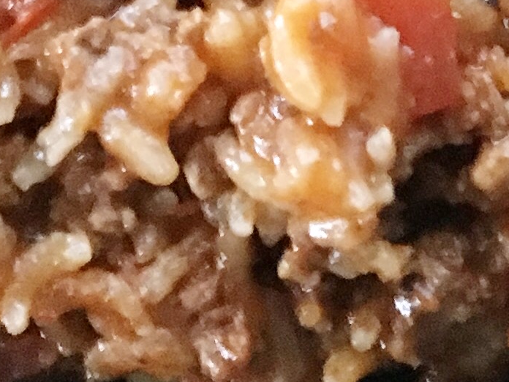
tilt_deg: -82.4
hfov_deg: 11.5
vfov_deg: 8.2
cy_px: -527
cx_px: 614
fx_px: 2470
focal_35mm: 168
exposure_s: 1/15
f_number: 2.2
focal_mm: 4.15
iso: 400
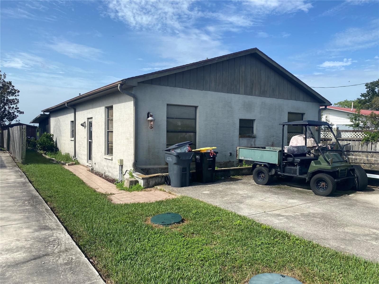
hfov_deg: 67.3
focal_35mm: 26
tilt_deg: -1.5
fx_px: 285
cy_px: 142
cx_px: 190
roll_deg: -0.6
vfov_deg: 53.1
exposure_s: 1/2817
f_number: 1.8
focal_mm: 4.25
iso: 32
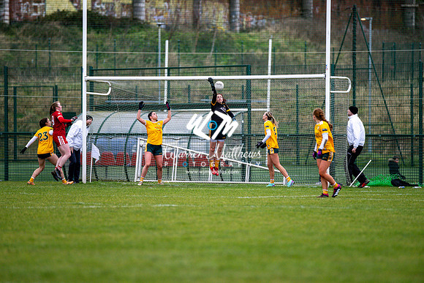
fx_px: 3534
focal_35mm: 300
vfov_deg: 4.6
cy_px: 142
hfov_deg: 6.9
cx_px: 212
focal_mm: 300
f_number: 2.8
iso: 1600
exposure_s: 1/1000
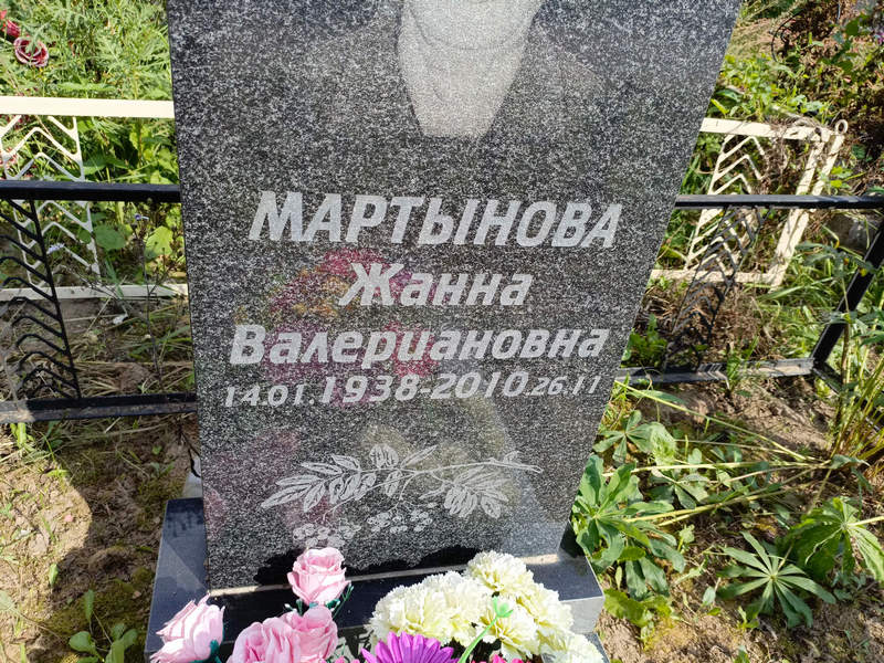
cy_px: 332
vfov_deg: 54.9
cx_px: 442
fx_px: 638
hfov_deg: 69.4
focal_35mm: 25
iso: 112
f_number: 1.69
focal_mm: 4.76
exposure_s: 1/755
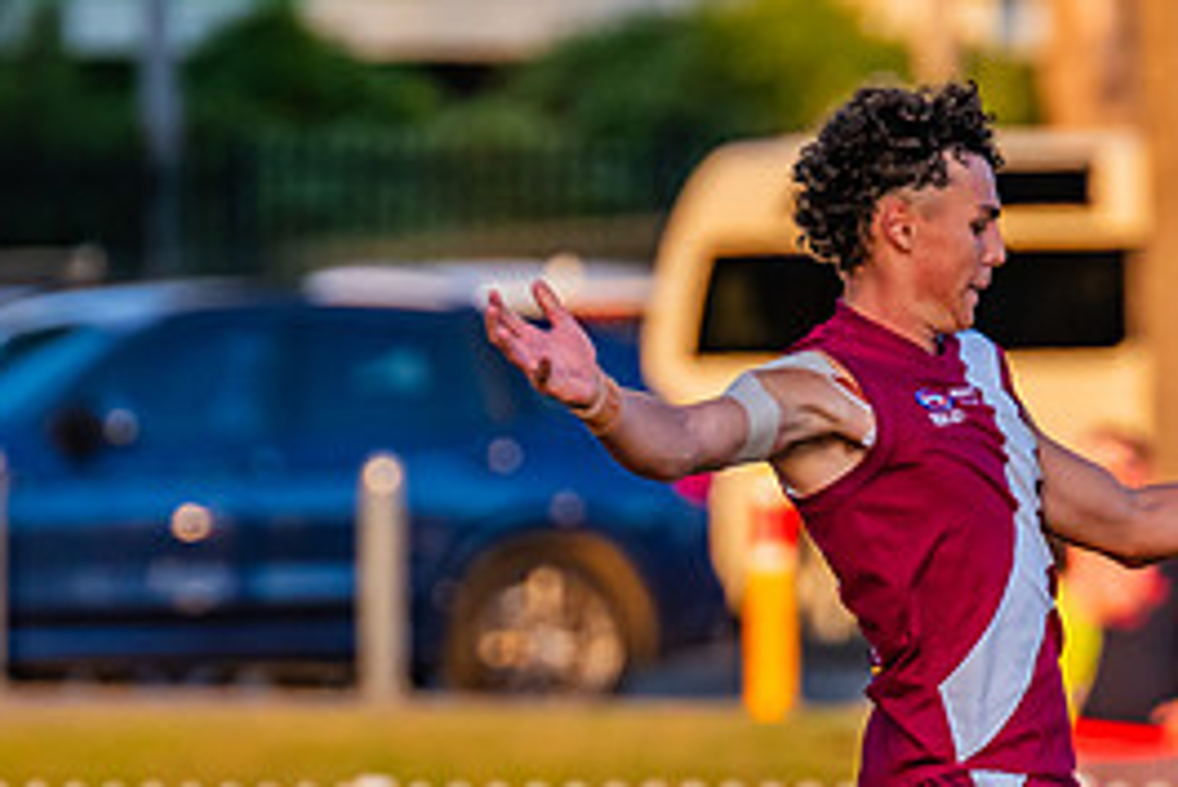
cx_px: 909
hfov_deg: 1.8
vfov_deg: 1.2
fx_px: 38370
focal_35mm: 1172
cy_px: 913
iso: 800
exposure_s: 1/1000
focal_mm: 420
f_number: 6.3
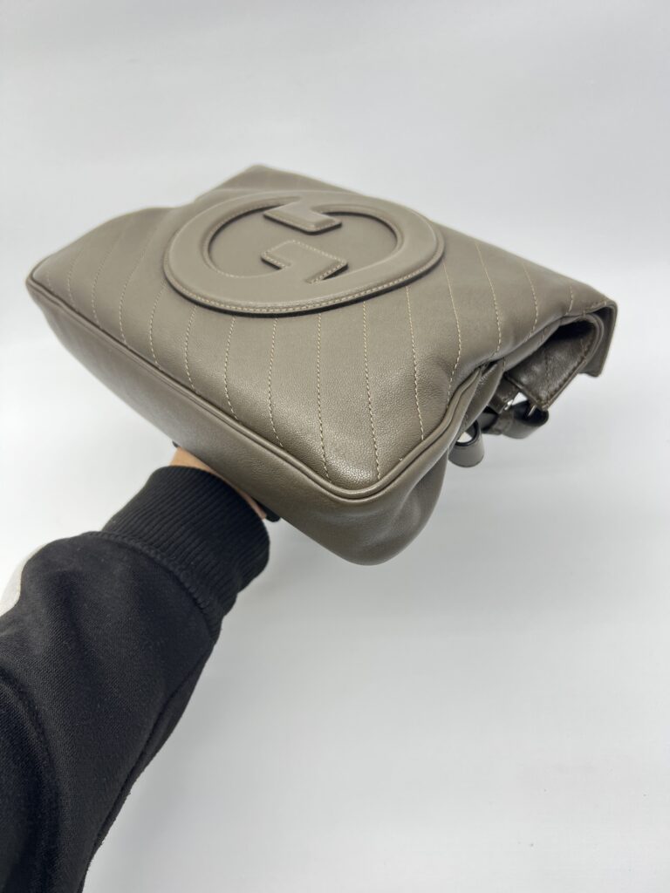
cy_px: 446
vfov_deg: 67.3
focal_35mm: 26
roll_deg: +10.1
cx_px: 335
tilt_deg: -42.2
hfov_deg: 53.1
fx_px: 671
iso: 50
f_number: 1.5
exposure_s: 1/100
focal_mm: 5.7
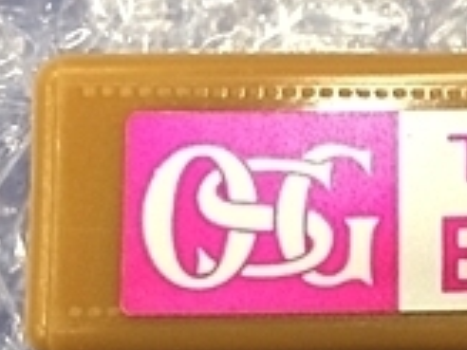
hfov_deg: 15.7
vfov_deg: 13.1
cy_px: 191
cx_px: 743
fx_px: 1524
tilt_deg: -83.5
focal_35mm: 113
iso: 100
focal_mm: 4.15
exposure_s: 1/30
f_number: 2.2
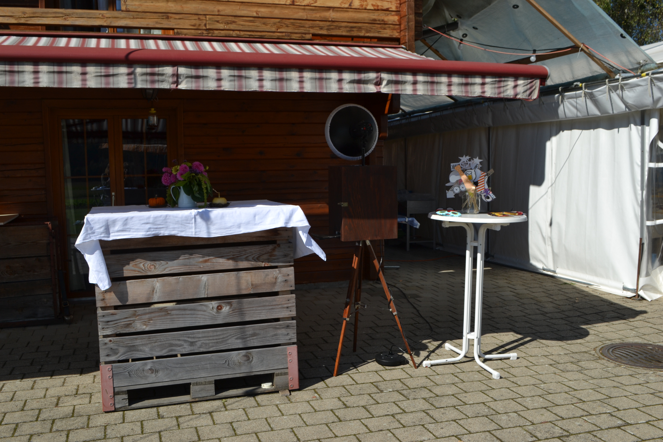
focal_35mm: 36
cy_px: 221
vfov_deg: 36.9
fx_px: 663
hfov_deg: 53.1
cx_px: 332
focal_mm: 24
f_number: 9
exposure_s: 1/320
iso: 100
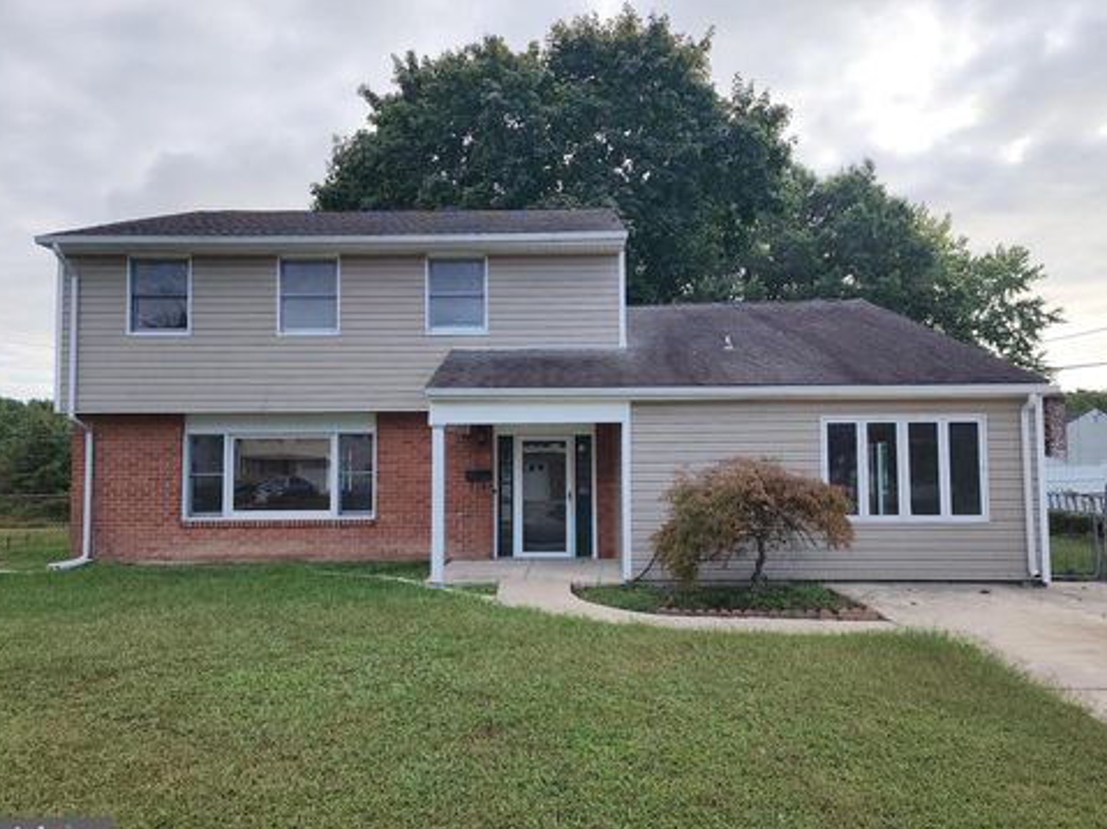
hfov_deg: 71.6
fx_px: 767
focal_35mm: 24
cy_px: 431
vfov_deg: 56.8
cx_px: 550
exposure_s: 1/337
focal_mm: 6.4
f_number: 1.8
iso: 12
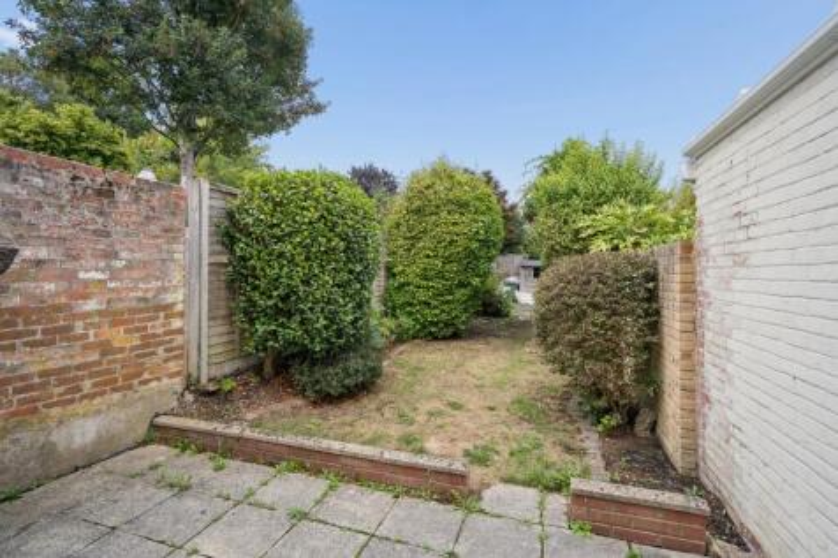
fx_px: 396
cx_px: 419
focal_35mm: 17
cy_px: 279
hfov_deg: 93.3
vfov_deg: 70.4
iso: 400
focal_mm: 17
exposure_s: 1/640
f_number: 4.5
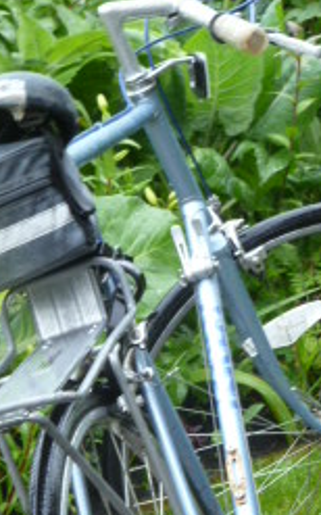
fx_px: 1697
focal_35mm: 121
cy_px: 411
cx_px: 35
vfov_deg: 17.1
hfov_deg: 10.8
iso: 80
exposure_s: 1/40
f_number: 3.8
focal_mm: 7.9
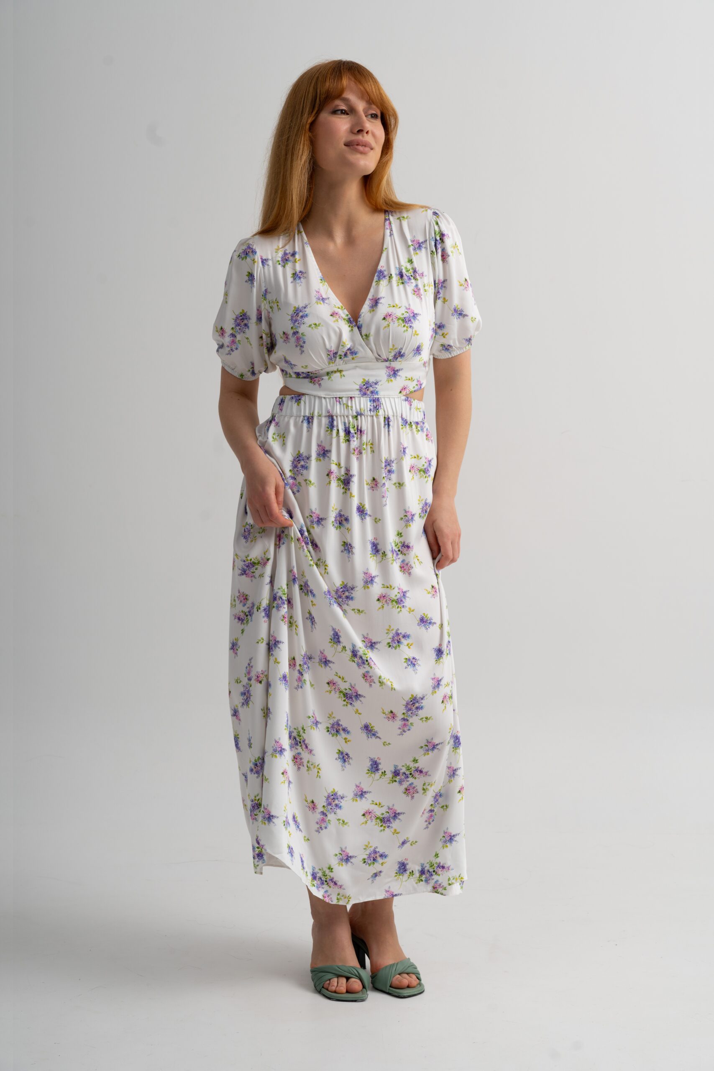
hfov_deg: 20.0
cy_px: 536
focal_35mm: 68
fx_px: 2029
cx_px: 357
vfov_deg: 29.6
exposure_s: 1/125
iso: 100
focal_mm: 68.2
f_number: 8
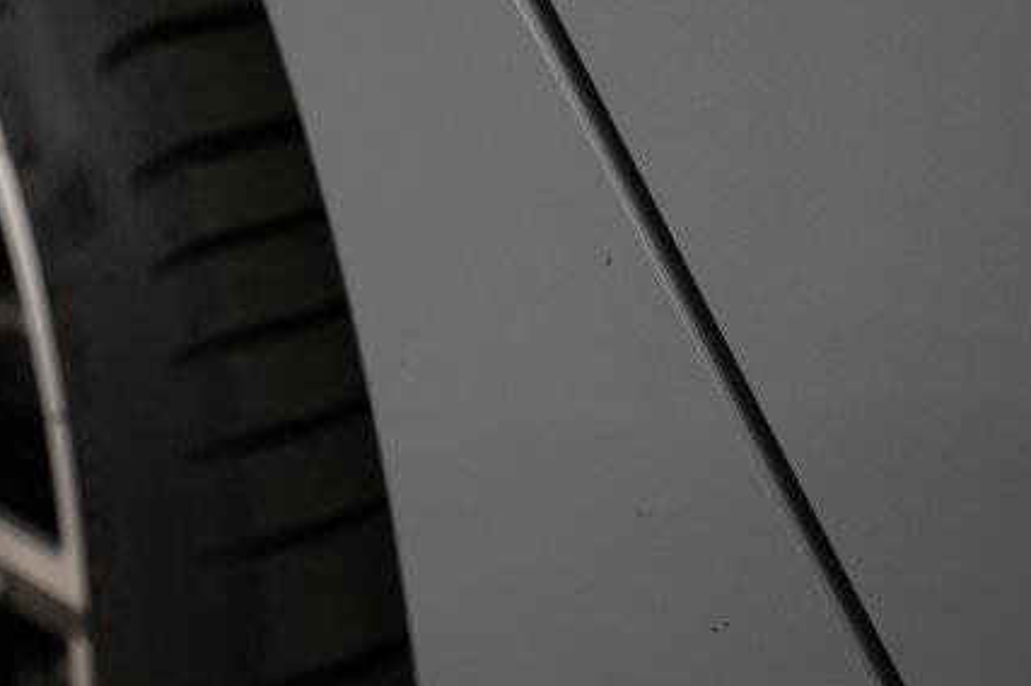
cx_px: 459
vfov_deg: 31.8
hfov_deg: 46.4
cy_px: 336
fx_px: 1202
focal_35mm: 42
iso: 1600
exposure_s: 1/100
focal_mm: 28
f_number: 4.5
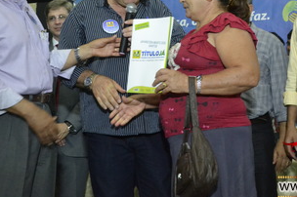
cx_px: 177
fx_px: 625
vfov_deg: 17.8
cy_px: 45
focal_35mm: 76
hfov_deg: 26.7
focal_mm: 31
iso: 3200
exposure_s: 1/60
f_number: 4
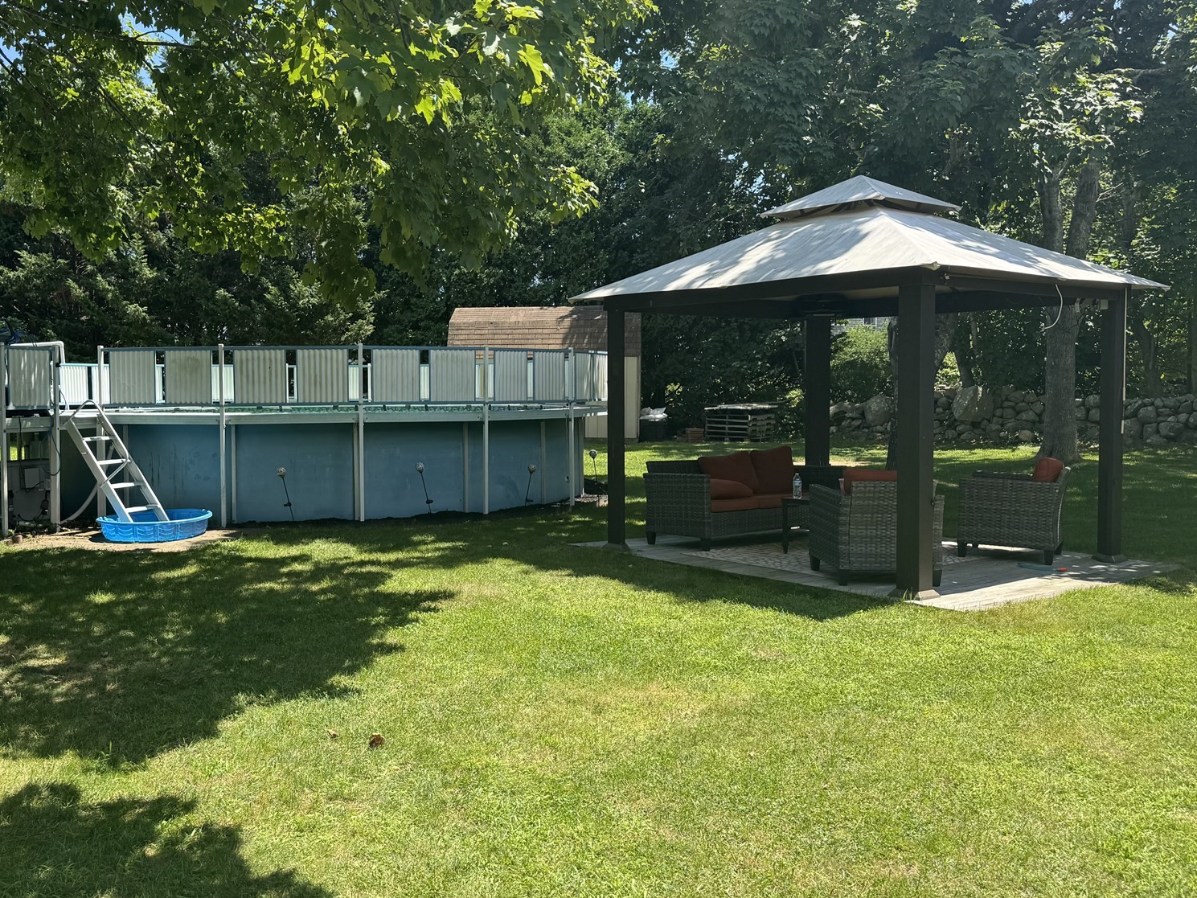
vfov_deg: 42.9
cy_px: 424
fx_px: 1141
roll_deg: -0.4
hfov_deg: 54.6
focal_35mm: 33
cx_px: 436
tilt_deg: -3.3
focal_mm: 6.76
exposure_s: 1/1524
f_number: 1.78
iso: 80
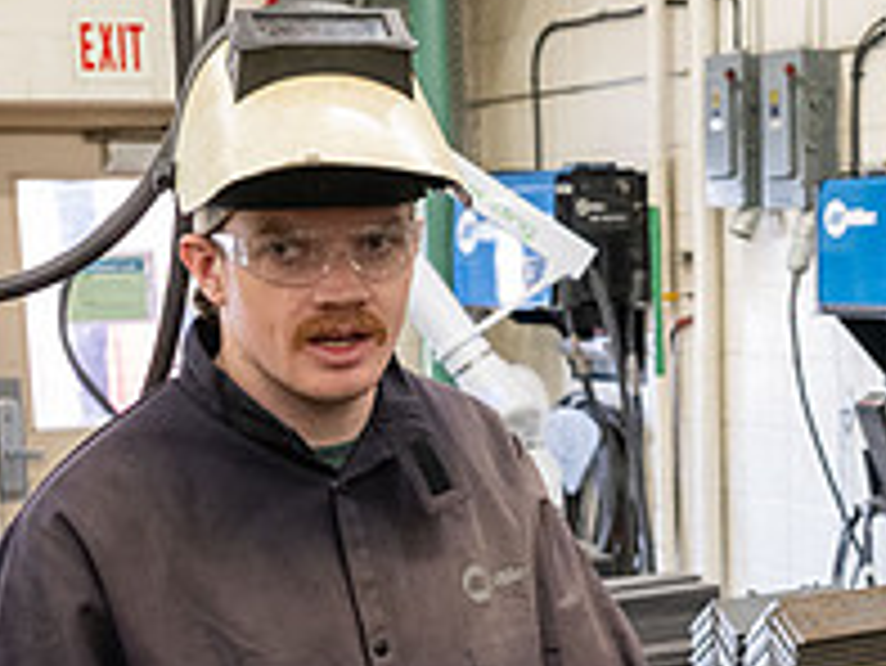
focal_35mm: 85
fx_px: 2177
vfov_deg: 16.9
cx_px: 616
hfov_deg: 22.9
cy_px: 691
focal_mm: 30
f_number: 4
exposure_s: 1/200
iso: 2000
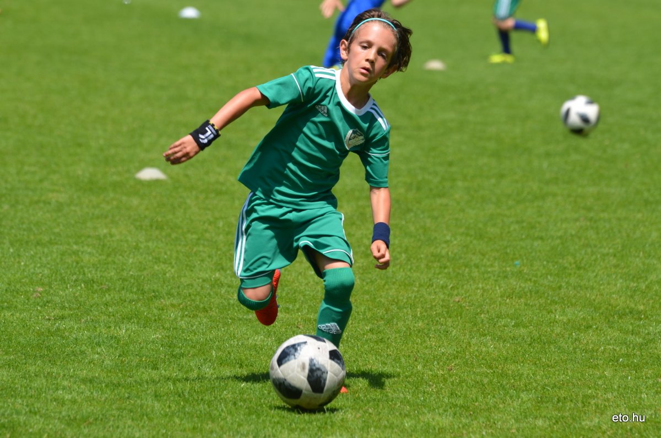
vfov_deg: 3.8
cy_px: 219
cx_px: 330
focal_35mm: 360
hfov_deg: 5.7
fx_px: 6597
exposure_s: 1/640
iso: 200
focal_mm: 240
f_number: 6.3
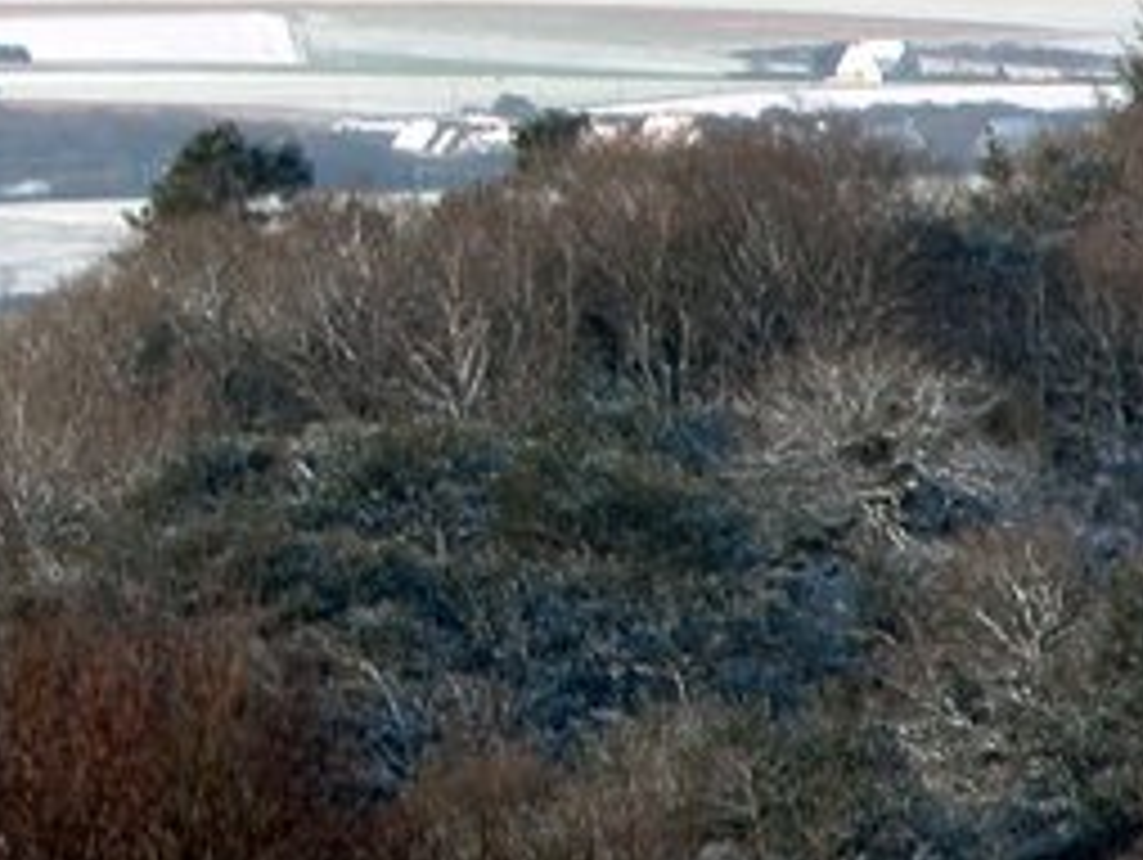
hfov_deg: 2.6
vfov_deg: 2.0
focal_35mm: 760
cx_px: -410
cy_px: -74
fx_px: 25118
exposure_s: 1/307
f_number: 5.9
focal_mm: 71.2
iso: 100
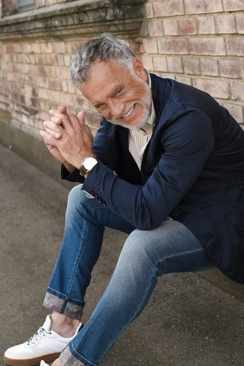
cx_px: 122
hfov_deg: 23.4
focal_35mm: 58
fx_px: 590
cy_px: 183
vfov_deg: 34.5
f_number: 6.3
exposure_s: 1/250
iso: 200
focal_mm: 58
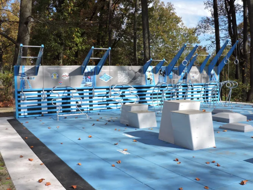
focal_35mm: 40
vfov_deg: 35.9
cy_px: 95
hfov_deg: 46.8
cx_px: 126
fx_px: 292
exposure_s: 1/800
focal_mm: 7.1
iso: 100
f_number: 3.3
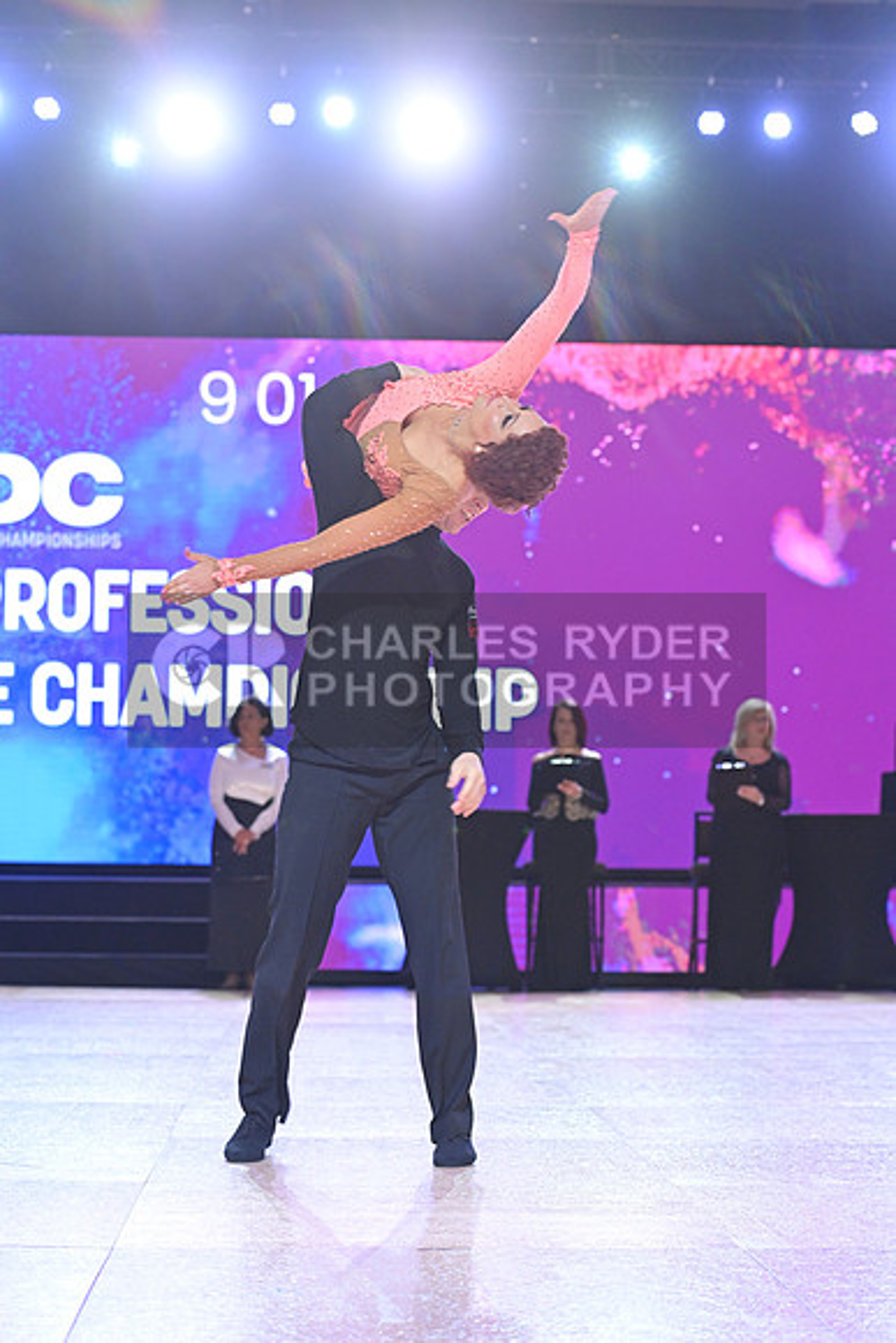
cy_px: 672
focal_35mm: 82
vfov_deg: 24.8
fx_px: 3059
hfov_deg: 16.7
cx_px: 448
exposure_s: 1/250
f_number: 4
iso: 2000
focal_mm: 82
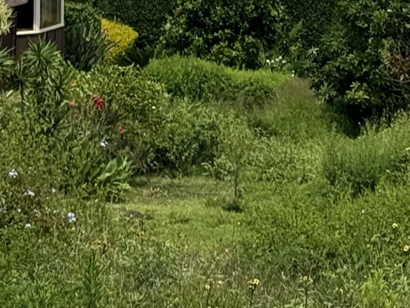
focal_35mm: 207
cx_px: 726
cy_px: -328
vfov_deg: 6.9
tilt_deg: +2.4
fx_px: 2452
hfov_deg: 9.2
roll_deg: +1.3
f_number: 1.78
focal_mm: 6.76
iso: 64
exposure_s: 1/8772
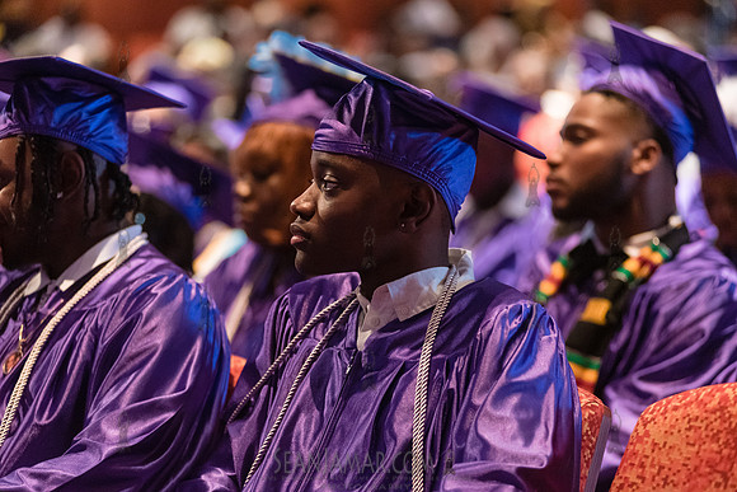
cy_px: 246
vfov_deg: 11.0
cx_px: 368
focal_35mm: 125
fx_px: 2560
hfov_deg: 16.4
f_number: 2.8
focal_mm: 125
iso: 4000
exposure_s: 1/125
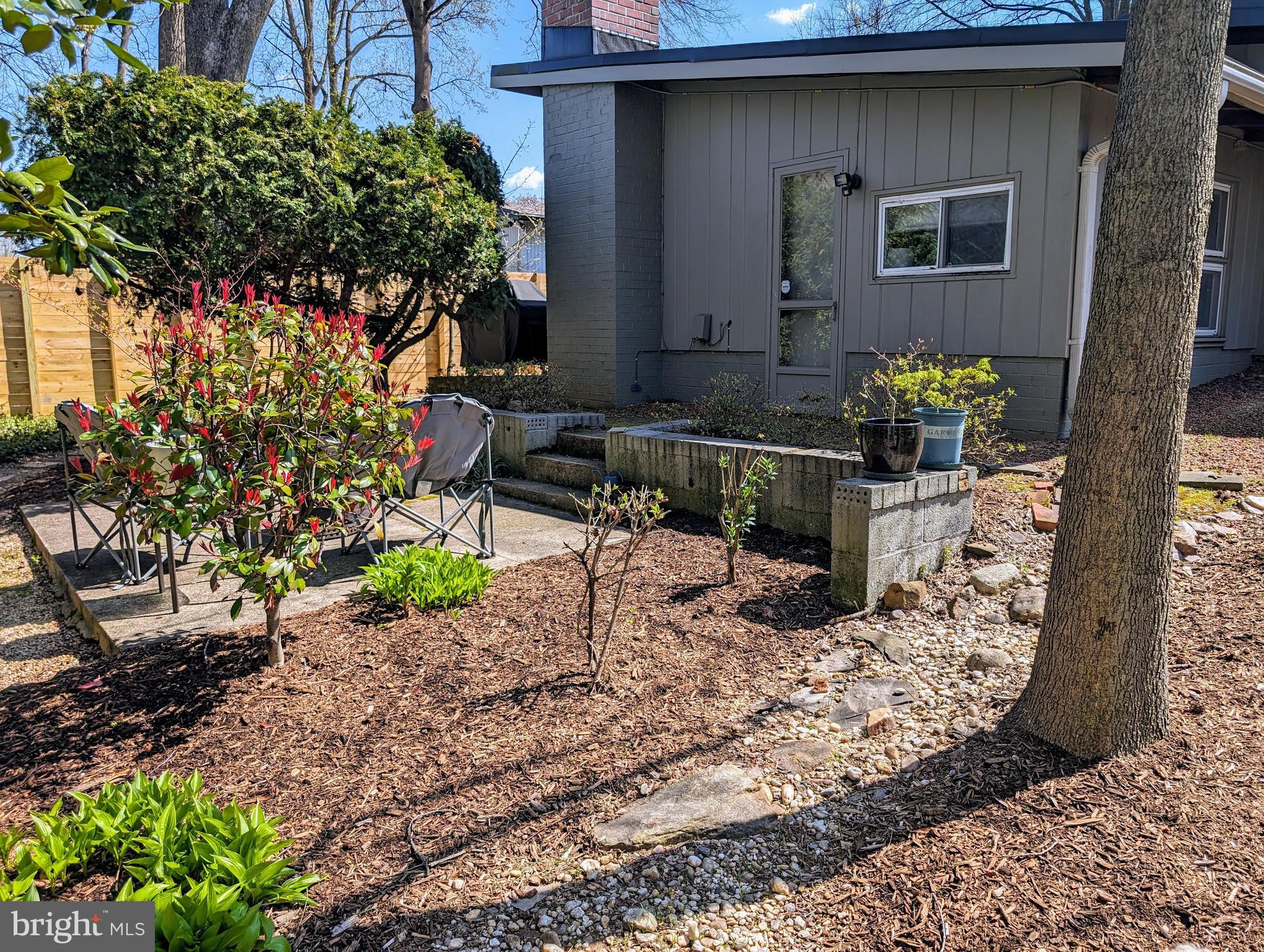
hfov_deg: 71.5
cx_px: 632
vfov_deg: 56.9
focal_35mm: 24
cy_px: 476
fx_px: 878
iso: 19
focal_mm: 6.9
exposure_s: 1/775
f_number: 1.68
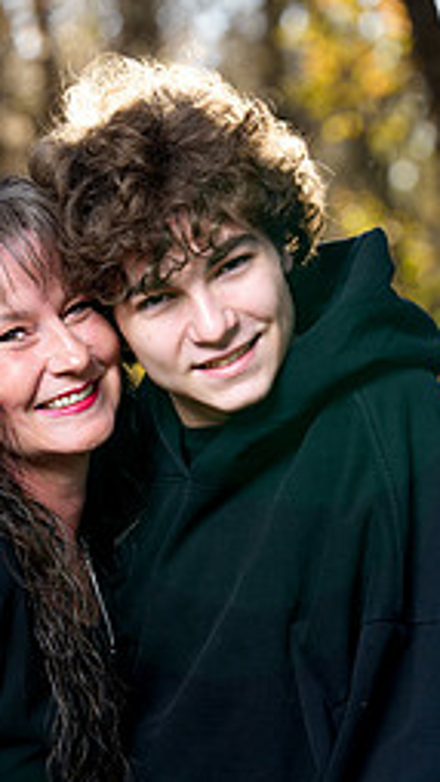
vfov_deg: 12.0
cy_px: 677
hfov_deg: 6.8
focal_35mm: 178
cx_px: 95
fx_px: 3690
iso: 400
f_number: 4
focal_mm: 96
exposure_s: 1/160
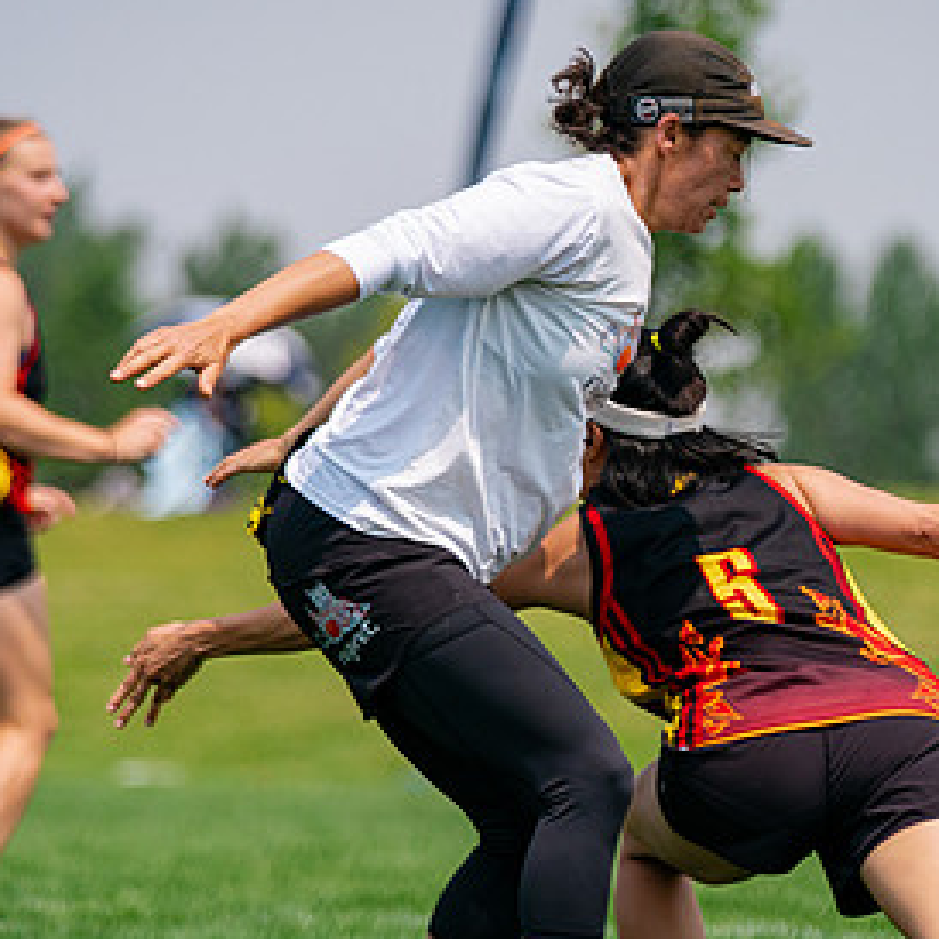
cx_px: 689
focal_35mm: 335
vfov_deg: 5.2
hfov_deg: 5.2
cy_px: 537
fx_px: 10281
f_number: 2.8
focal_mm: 152
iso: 400
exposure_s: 1/8000
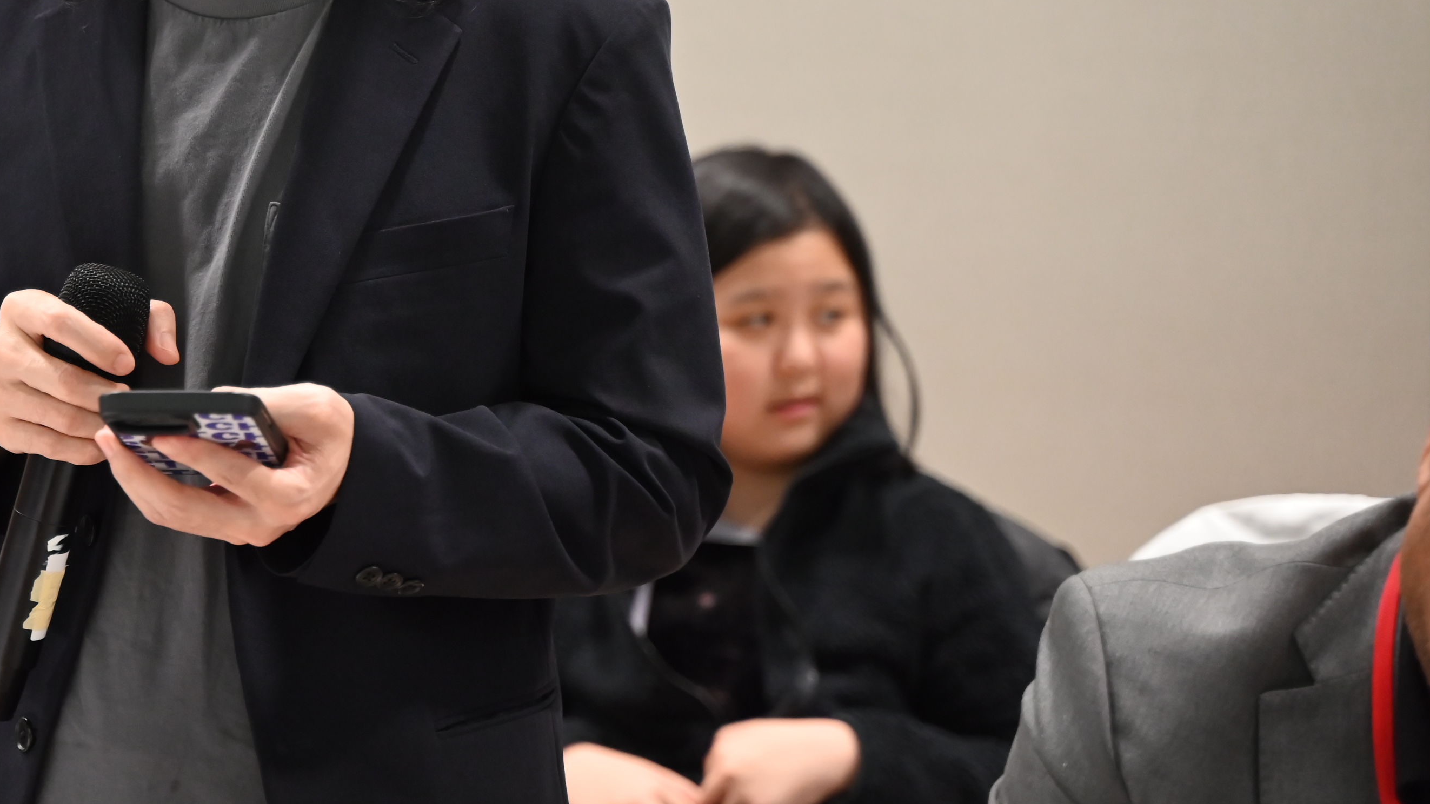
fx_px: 5081
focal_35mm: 134
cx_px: 227
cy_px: 123
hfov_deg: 15.9
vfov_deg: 9.0
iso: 2200
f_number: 2.8
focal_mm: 75
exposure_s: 1/125
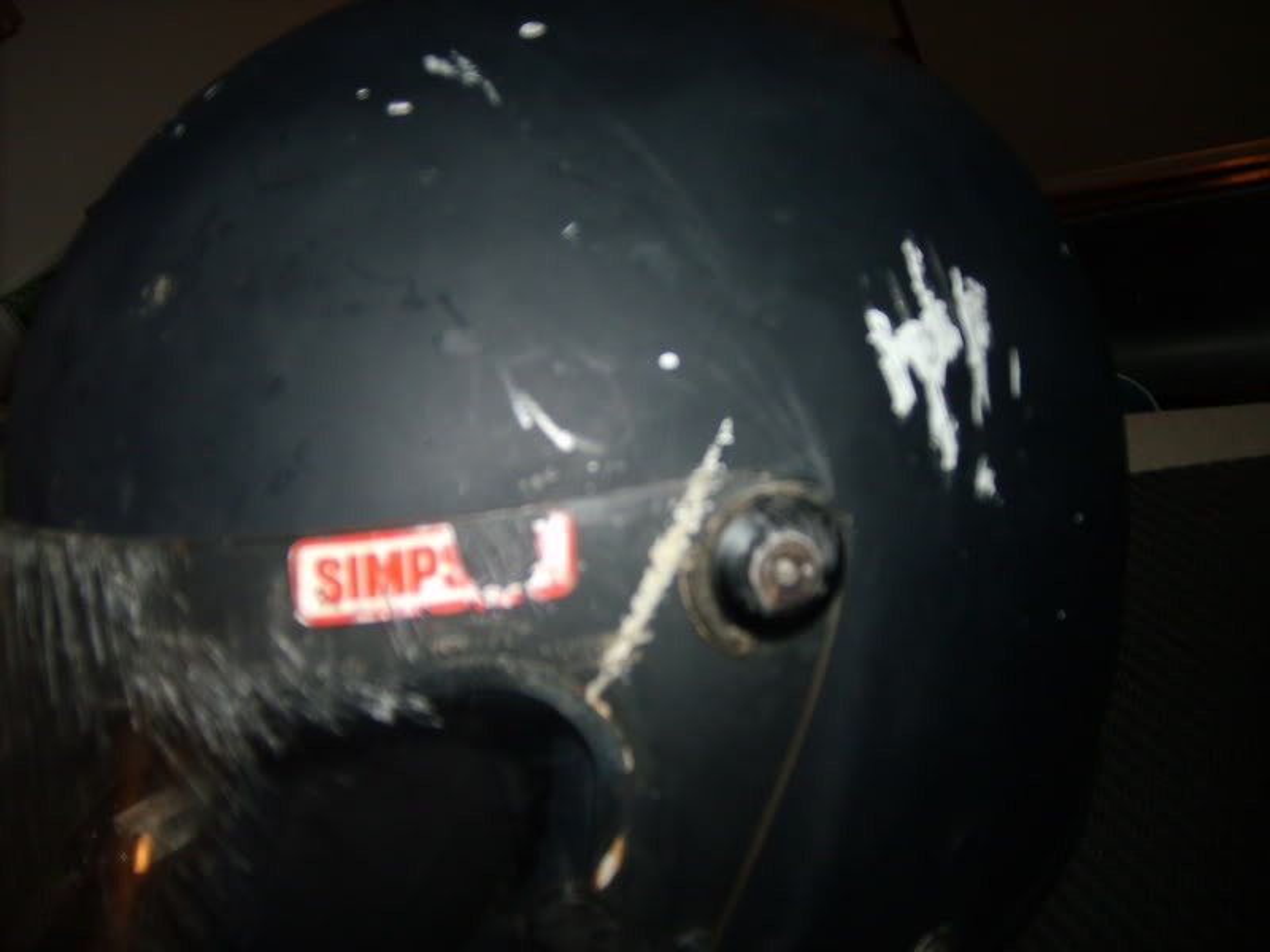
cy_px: 476
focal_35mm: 35
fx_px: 1284
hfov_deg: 52.6
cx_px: 635
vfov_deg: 40.7
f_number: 2.8
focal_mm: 5.8
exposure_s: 1/45
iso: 100
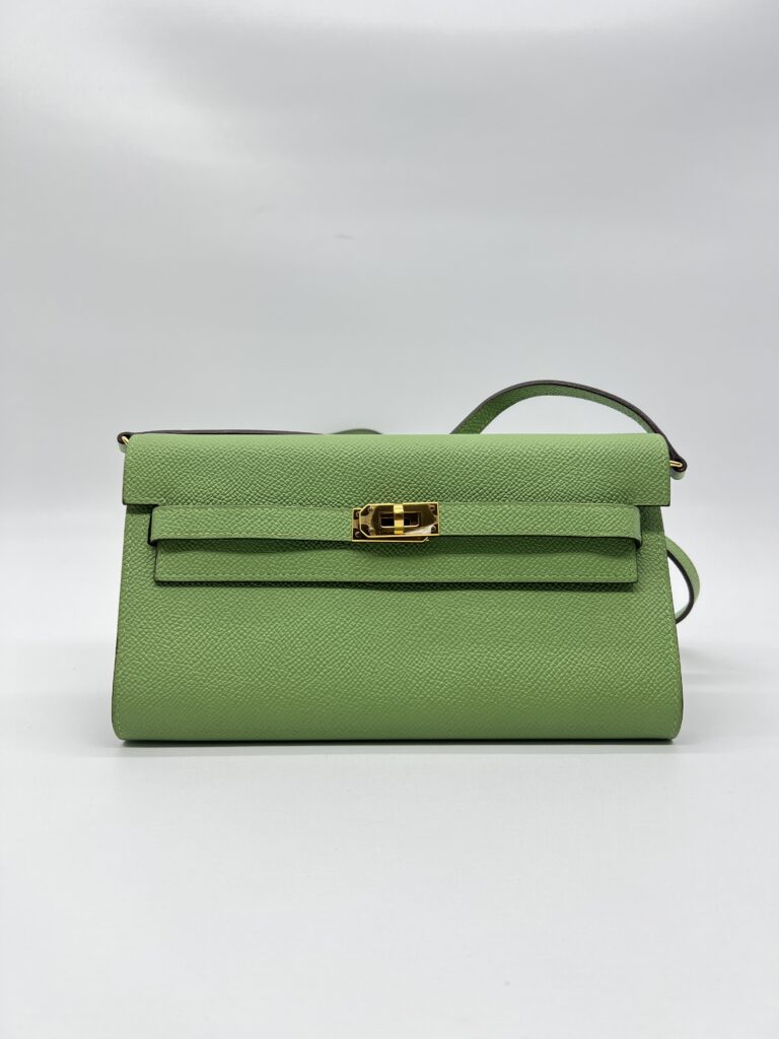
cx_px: 390
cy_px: 520
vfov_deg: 67.3
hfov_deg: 53.1
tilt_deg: -10.2
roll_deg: -0.2
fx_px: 780
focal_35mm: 26
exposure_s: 1/131
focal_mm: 5.7
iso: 32
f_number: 1.5
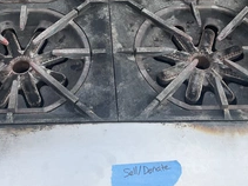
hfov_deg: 34.7
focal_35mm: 55
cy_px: 22
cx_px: 88
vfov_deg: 25.8
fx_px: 394
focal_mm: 3
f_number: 1.8
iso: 25
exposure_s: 1/613
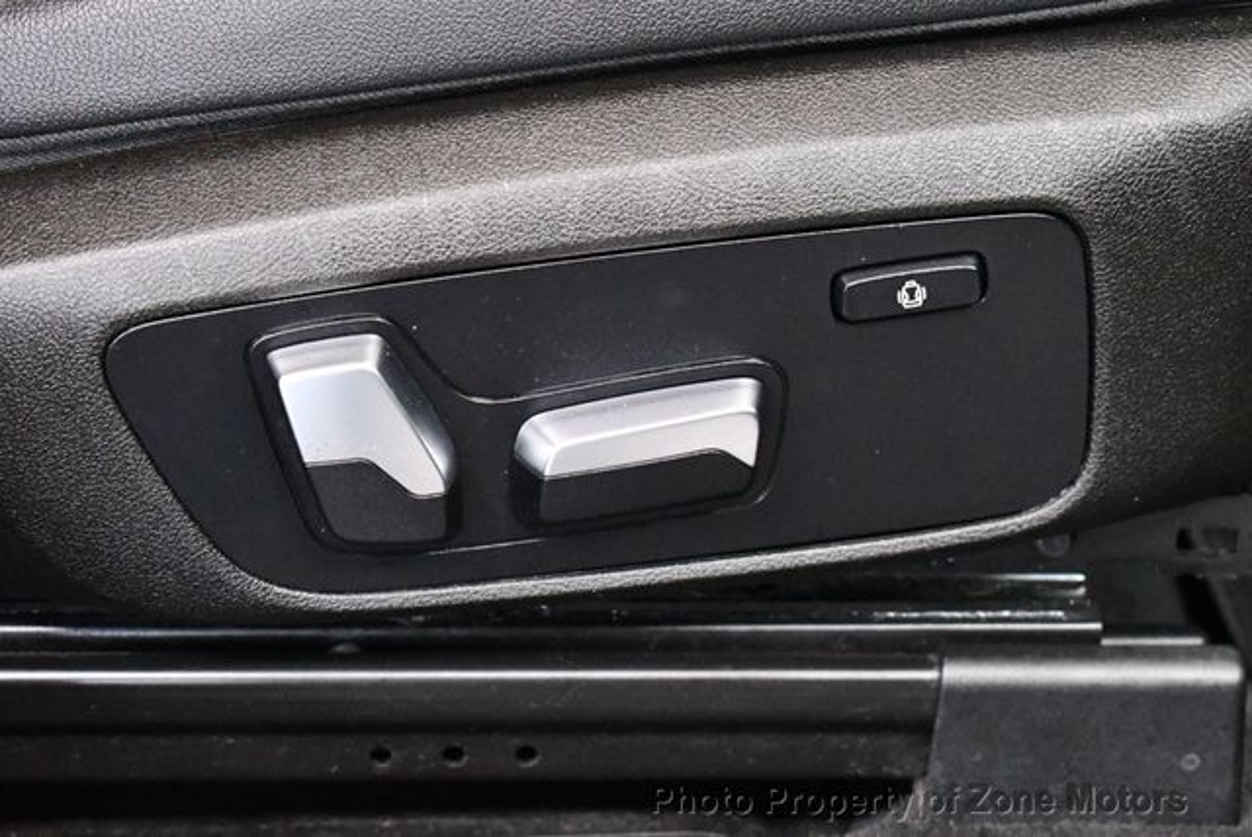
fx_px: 3829
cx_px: 626
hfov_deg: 18.6
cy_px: 418
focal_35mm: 110
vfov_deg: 12.5
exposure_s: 1/60
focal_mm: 55
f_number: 5.6
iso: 10000
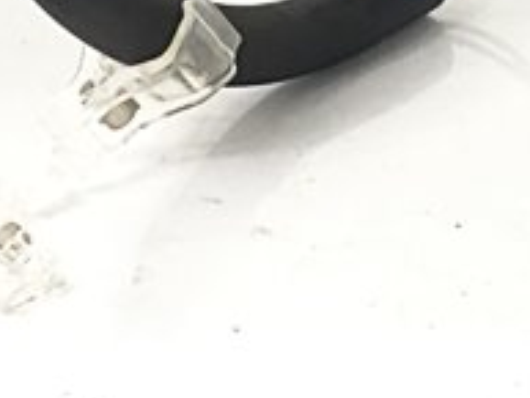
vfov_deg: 6.9
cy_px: -11
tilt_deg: -26.1
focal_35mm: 215
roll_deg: +0.8
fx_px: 3294
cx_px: 953
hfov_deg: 8.8
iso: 100
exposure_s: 1/33
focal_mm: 6
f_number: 2.4
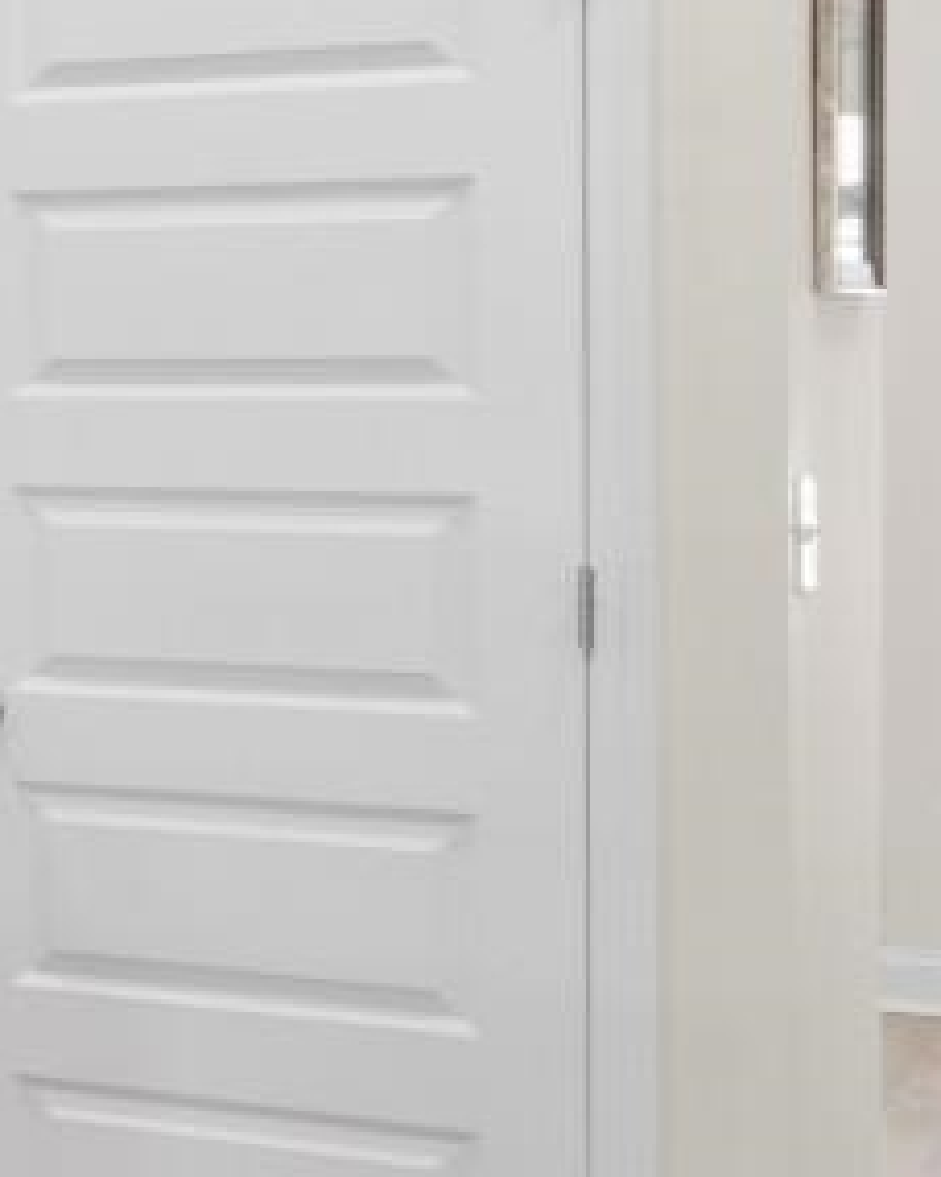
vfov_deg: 19.8
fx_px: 3342
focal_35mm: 96
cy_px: 301
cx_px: -1581
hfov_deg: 11.7
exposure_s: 1/2
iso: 100
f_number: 4.8
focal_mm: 12
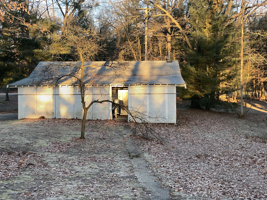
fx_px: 401
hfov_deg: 36.8
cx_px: 134
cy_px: 100
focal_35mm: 52
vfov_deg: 28.0
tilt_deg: -1.9
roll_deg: +0.1
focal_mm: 6
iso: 32
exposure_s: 1/122
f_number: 2
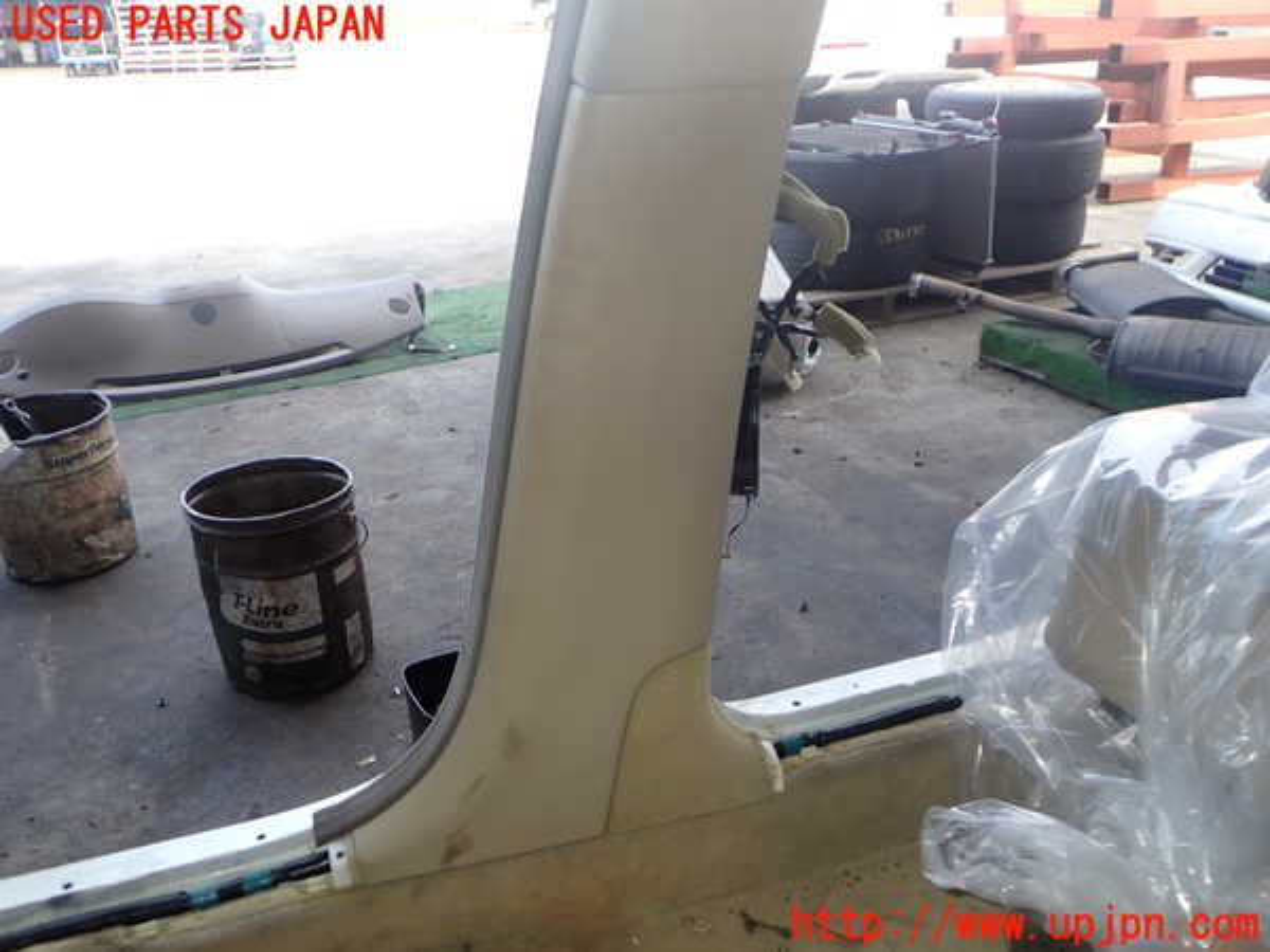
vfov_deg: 46.8
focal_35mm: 30
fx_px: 1101
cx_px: 635
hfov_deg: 60.0
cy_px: 476
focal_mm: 5.4
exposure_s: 1/100
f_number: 3.2
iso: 100
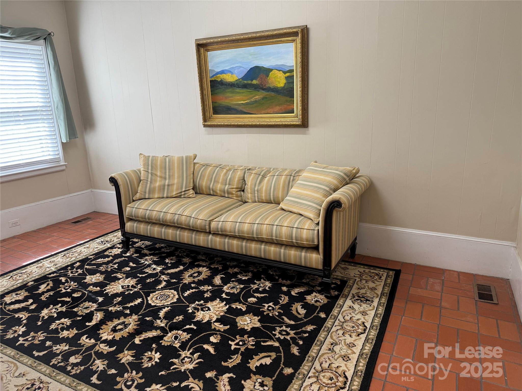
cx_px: 261
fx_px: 362
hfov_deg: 71.6
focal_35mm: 24
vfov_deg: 56.8
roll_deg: +1.4
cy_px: 196
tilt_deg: -15.2
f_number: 1.78
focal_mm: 6.76
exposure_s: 1/120
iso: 100
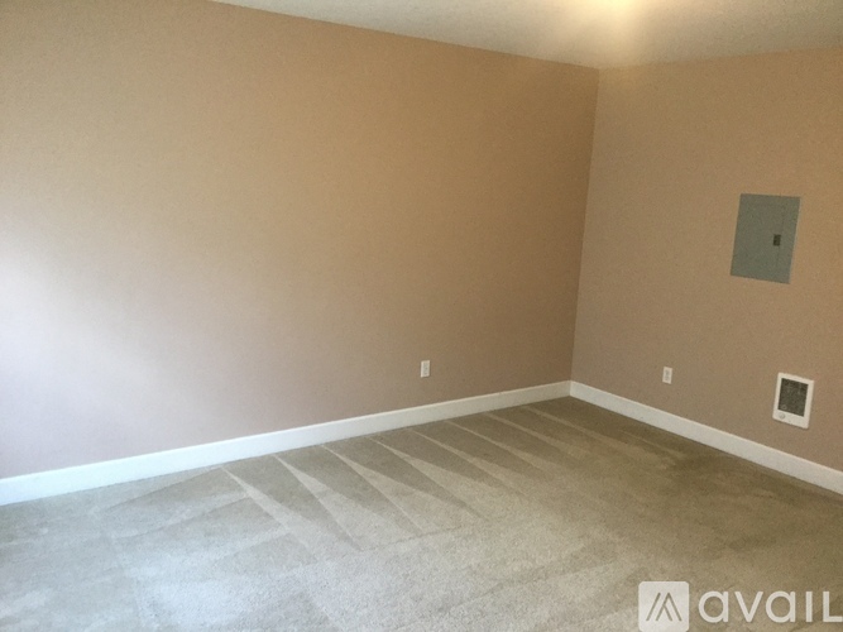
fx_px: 755
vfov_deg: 45.4
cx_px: 422
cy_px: 316
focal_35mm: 31
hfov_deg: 58.4
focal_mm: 3.3
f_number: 2.4
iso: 160
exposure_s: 1/30
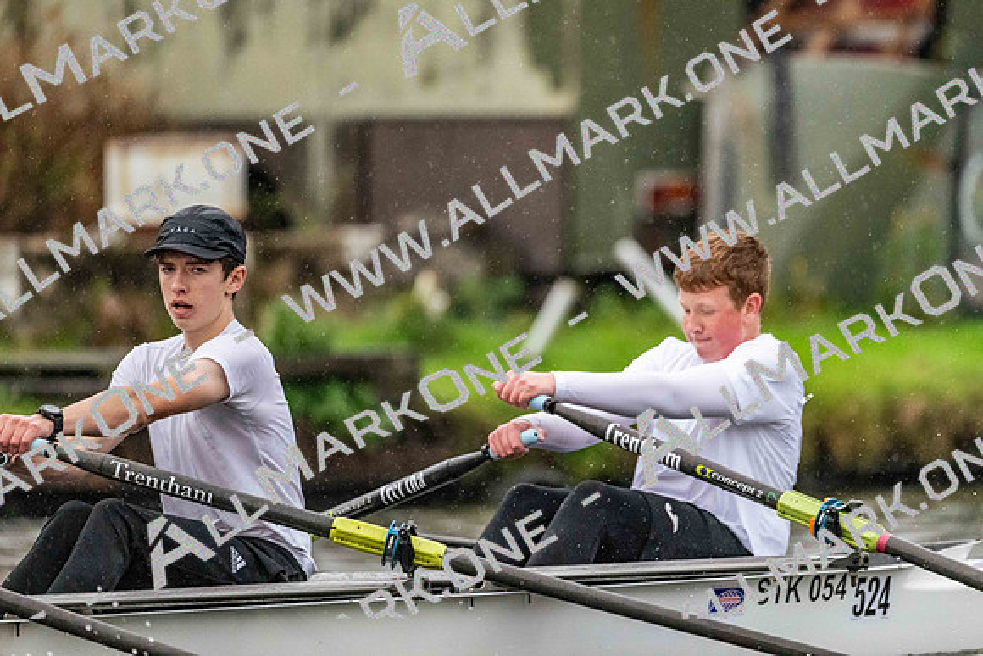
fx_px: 10924
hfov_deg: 5.2
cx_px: 492
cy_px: 328
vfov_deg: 3.4
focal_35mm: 400
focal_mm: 400
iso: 9000
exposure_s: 1/2000
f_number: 4.5
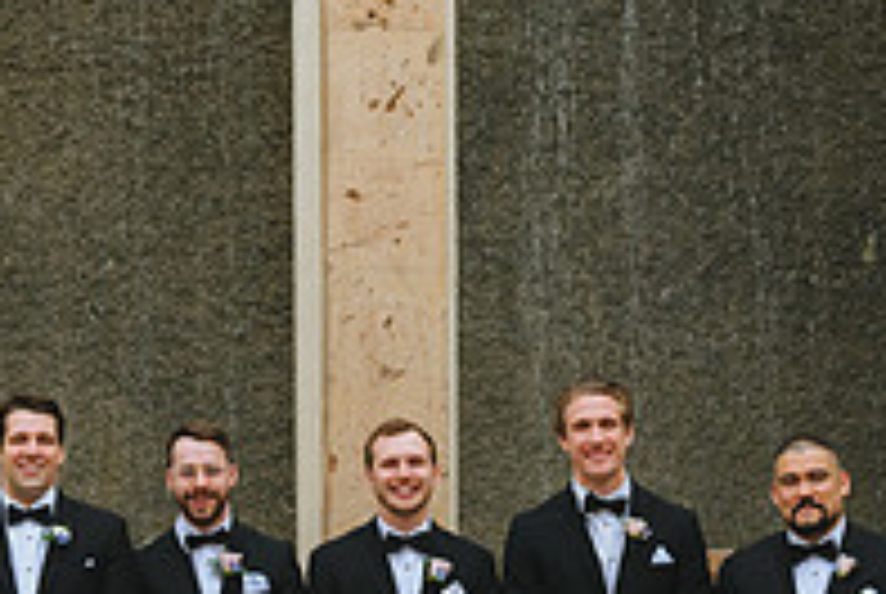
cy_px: 479
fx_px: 2588
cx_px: 29
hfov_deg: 19.0
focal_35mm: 105
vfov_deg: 13.0
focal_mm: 35
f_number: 5
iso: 800
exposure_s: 1/800
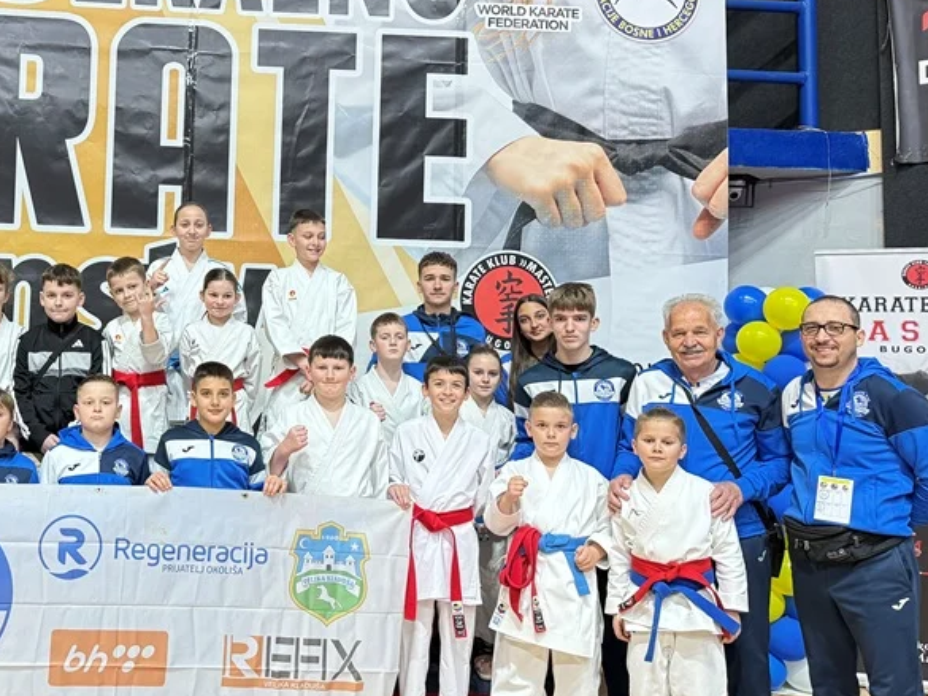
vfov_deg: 35.0
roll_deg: -1.3
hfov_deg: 43.7
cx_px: 189
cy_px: 279
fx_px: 1099
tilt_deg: +4.0
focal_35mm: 41
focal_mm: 6.76
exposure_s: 1/50
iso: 320
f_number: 1.78
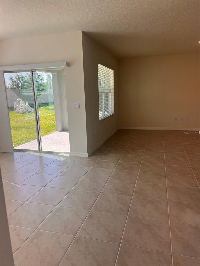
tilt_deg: -10.4
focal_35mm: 26
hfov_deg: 53.1
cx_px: 100
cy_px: 133
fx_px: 200
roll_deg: +1.8
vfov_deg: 67.3
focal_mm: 5.7
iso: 50
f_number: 1.5
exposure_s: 1/450
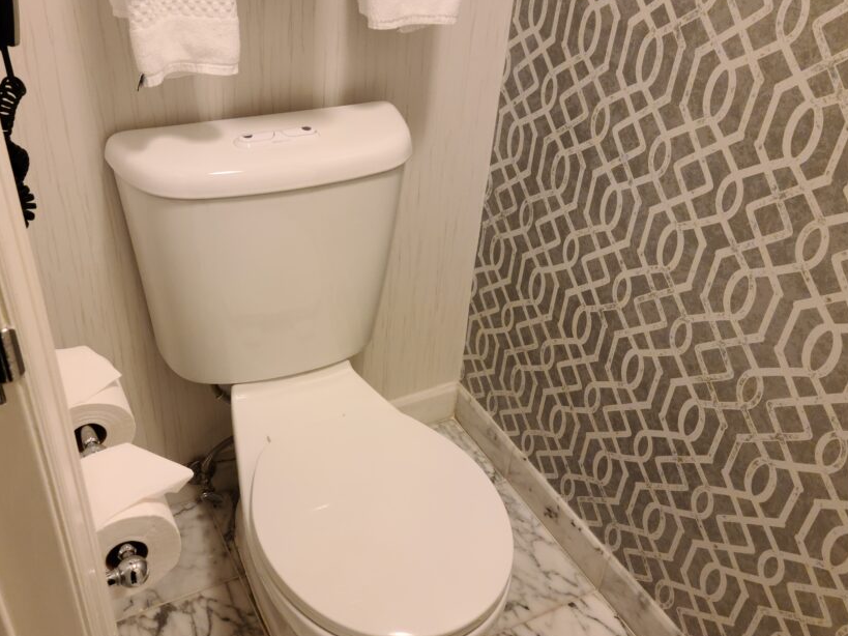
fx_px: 857
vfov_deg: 40.6
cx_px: 362
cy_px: 353
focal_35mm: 35
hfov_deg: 52.4
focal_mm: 5.9
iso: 320
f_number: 2
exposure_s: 1/40
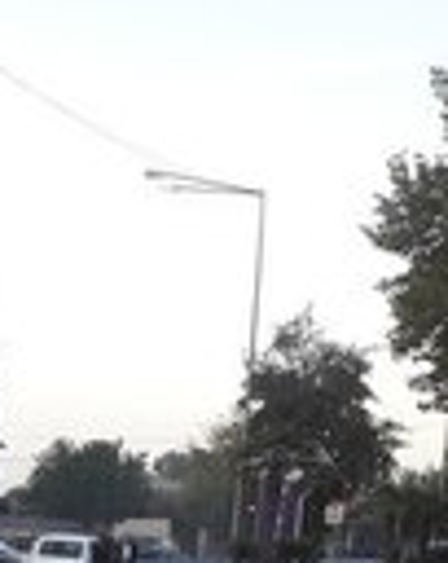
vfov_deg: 16.2
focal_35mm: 106
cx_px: -281
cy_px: 906
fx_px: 1761
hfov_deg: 13.4
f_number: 1.9
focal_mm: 3.7
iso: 40
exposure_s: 1/135
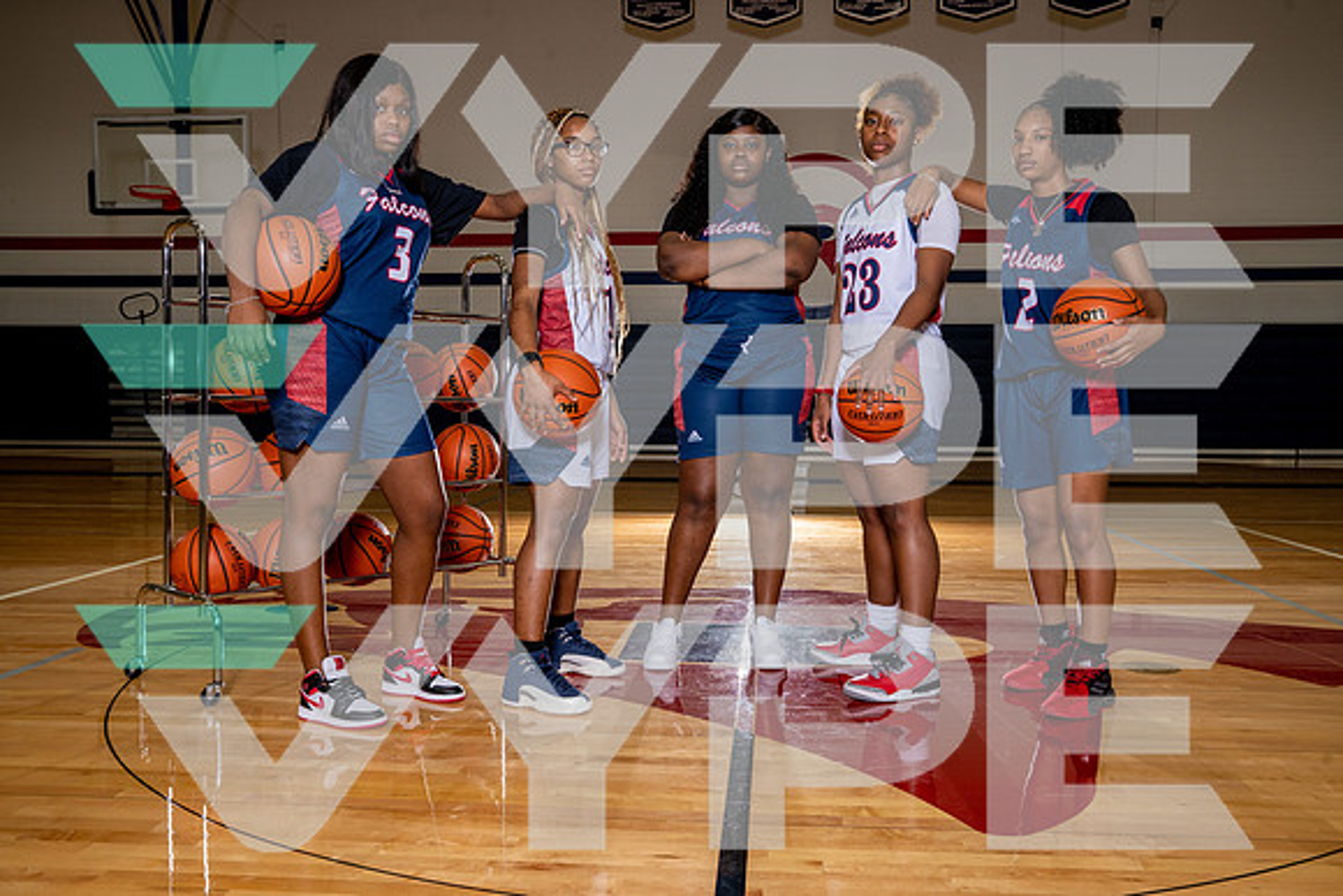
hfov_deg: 60.3
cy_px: 448
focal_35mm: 31
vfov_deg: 42.3
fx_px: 1157
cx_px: 672
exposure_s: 1/200
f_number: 9
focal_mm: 31
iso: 800
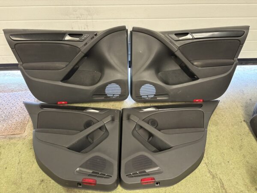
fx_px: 193
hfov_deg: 67.3
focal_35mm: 26
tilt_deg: -48.1
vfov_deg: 53.1
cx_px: 128
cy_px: 96
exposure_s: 1/60
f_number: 1.6
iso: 250
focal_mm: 5.96
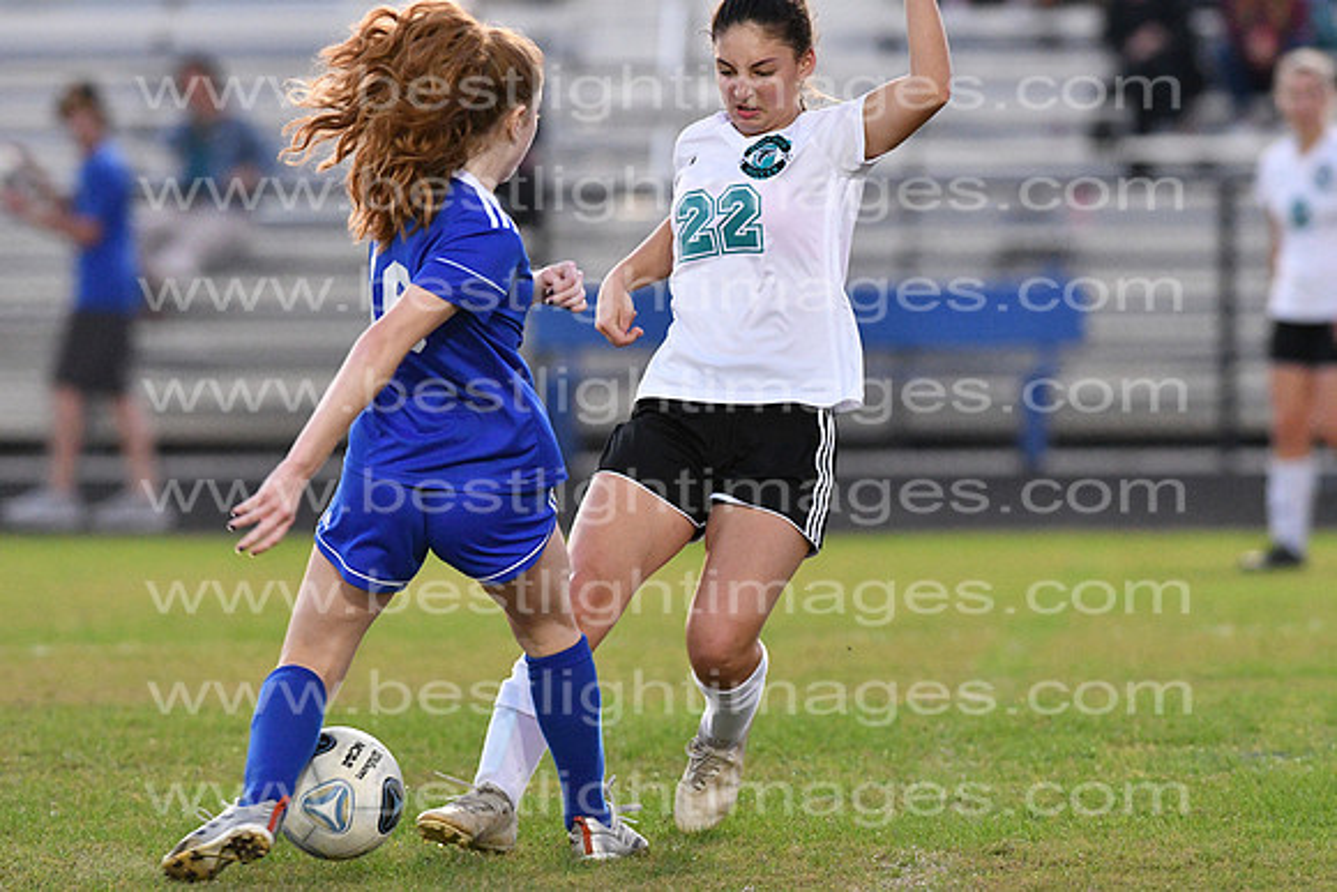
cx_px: 668
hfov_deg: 4.6
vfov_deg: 3.1
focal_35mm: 450
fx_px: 16716
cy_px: 446
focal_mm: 300
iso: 6400
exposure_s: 1/800
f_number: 4
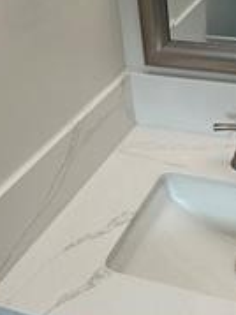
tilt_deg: -19.1
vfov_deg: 29.8
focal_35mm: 60
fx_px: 546
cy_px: -9
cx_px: 234
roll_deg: +3.7
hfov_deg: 23.4
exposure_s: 1/120
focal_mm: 2.22
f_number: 2.2
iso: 64
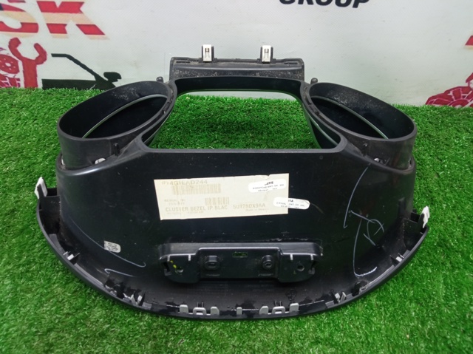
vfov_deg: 51.3
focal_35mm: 27
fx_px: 369
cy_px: 177
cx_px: 236
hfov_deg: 65.4
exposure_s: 1/33.3
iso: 261
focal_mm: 3.79
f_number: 2.2
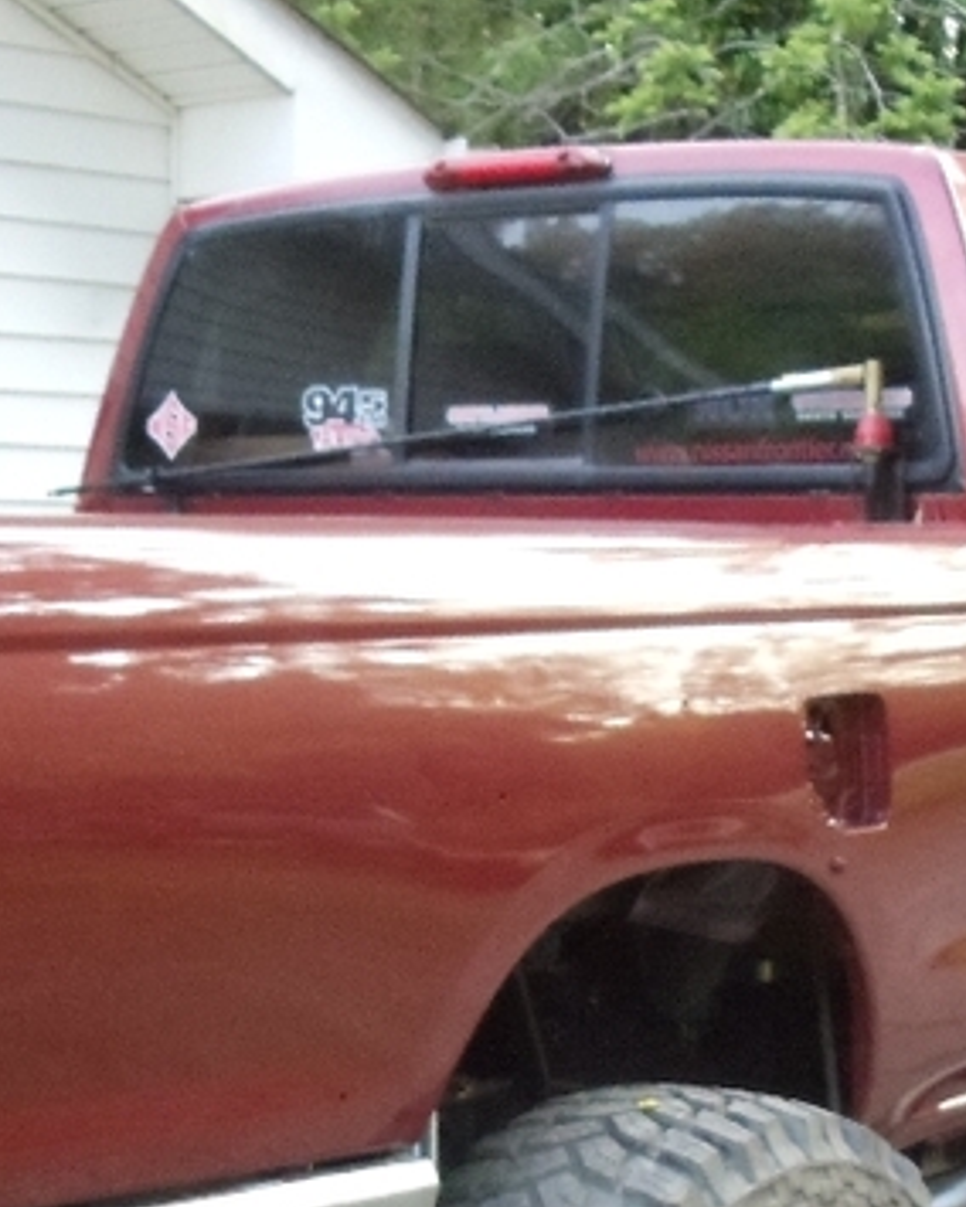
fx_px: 4431
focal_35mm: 124
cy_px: 928
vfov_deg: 15.4
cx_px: 367
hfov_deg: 12.4
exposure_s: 1/80
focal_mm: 6
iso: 400
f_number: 3.5
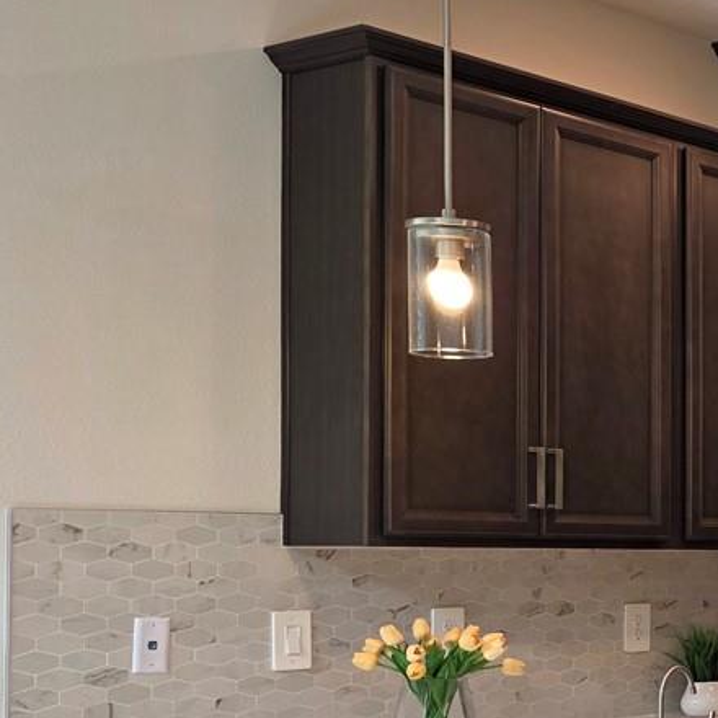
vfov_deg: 23.1
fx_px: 1737
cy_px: 548
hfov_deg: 19.2
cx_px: 1188
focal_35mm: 74
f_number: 1.7
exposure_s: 1/120
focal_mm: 6.3
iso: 64
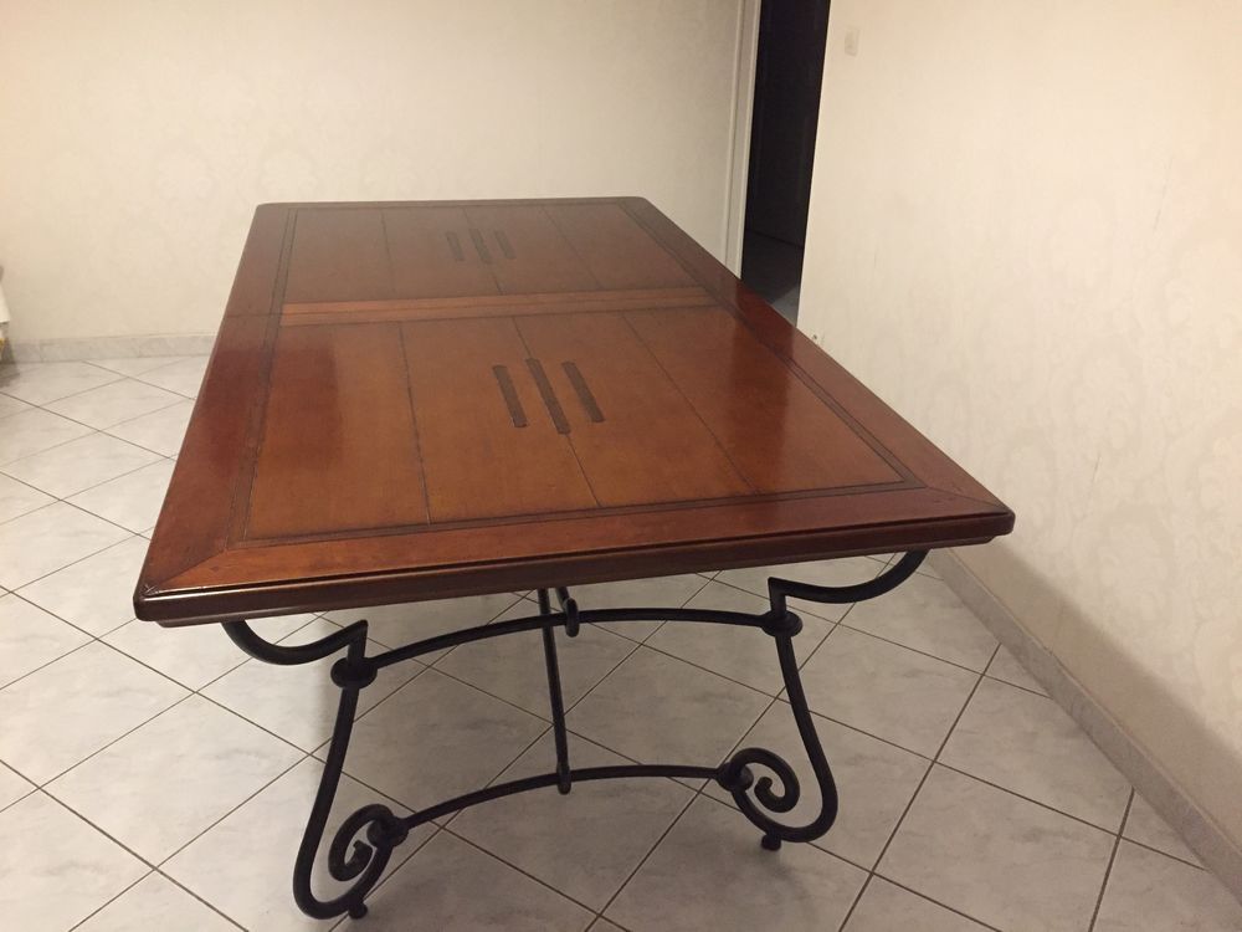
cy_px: 466
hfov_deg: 61.7
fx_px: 1041
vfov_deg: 48.2
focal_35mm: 29
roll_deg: -2.2
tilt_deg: -26.2
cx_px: 621
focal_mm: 4.15
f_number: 2.2
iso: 320
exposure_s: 1/17
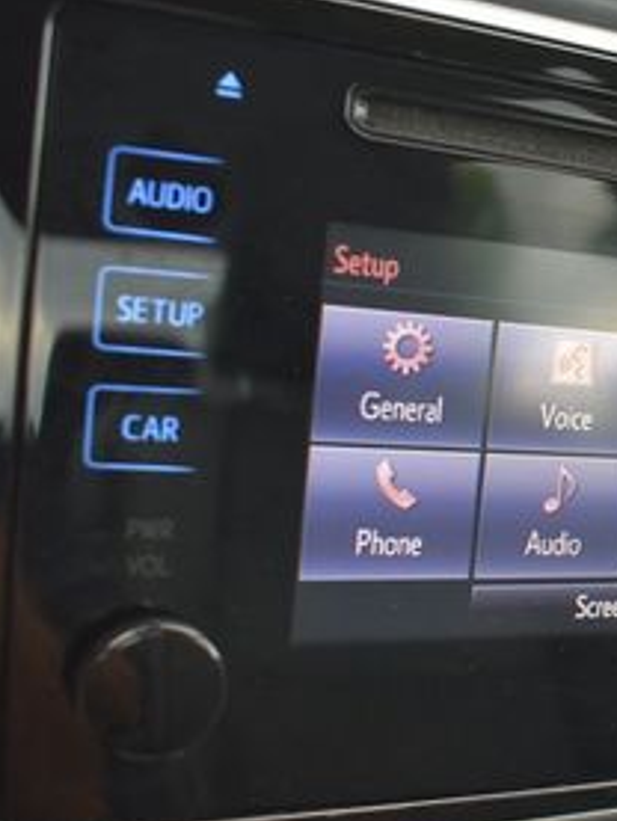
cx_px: 682
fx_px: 1425
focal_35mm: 60
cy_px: 408
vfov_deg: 32.2
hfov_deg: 23.0
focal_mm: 18
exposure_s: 1/250
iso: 640
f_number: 3.5
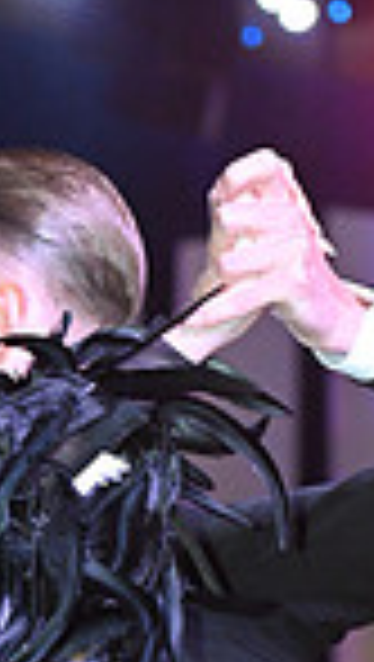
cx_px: -178
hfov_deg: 4.2
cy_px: 901
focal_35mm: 289
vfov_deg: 7.4
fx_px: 5081
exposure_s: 1/400
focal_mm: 70
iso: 3200
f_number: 4
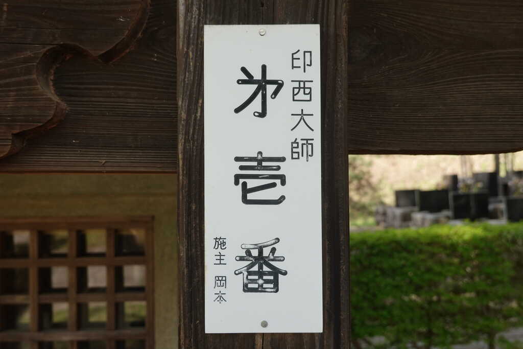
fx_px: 494
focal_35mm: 34
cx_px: 262
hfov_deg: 55.8
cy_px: 174
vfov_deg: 38.9
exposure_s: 1/200
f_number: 4
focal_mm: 12.51
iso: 125
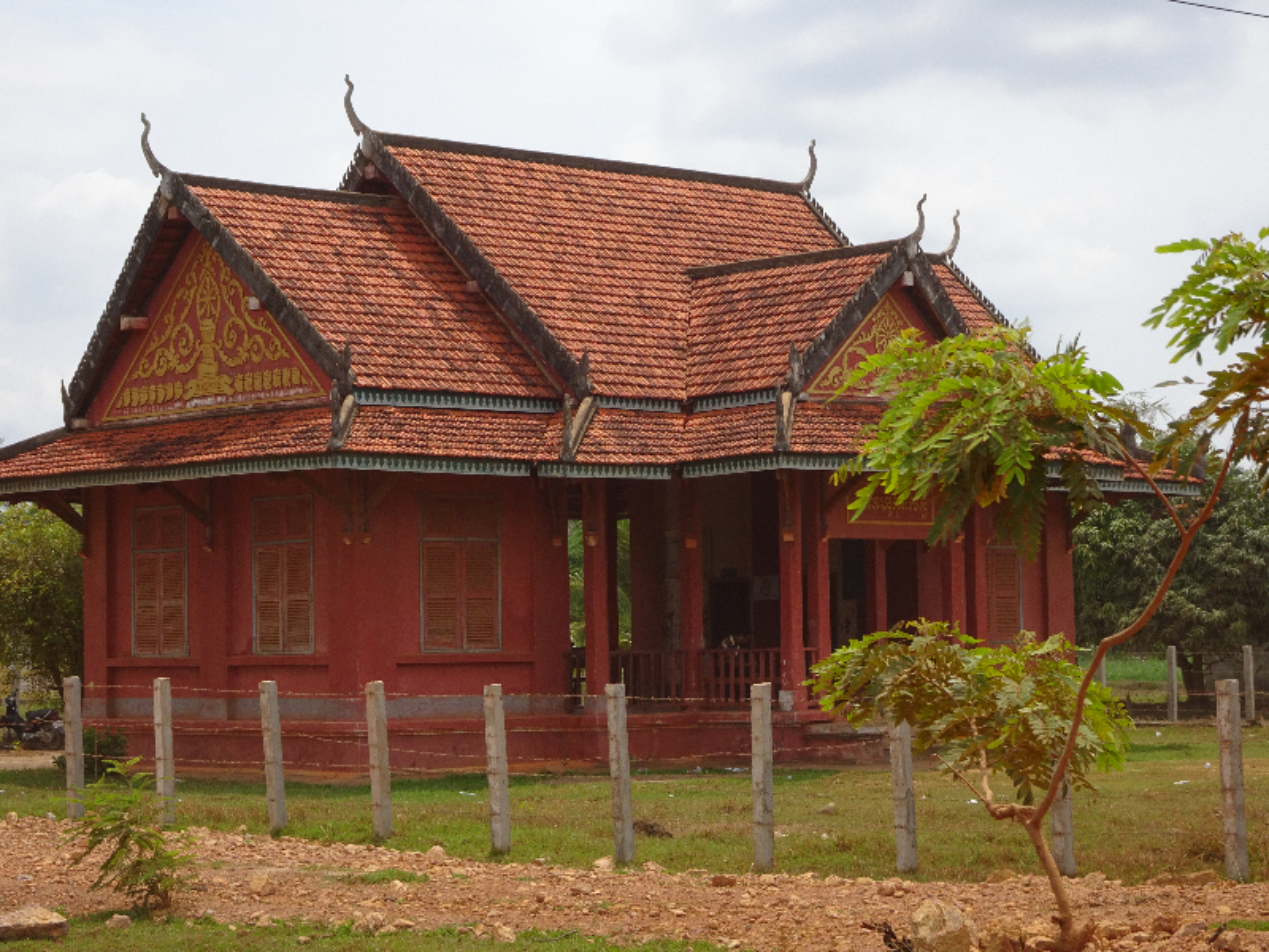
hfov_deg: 23.6
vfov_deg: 17.8
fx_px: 3043
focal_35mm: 83
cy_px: 476
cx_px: 634
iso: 80
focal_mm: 14.12
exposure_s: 1/640
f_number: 5
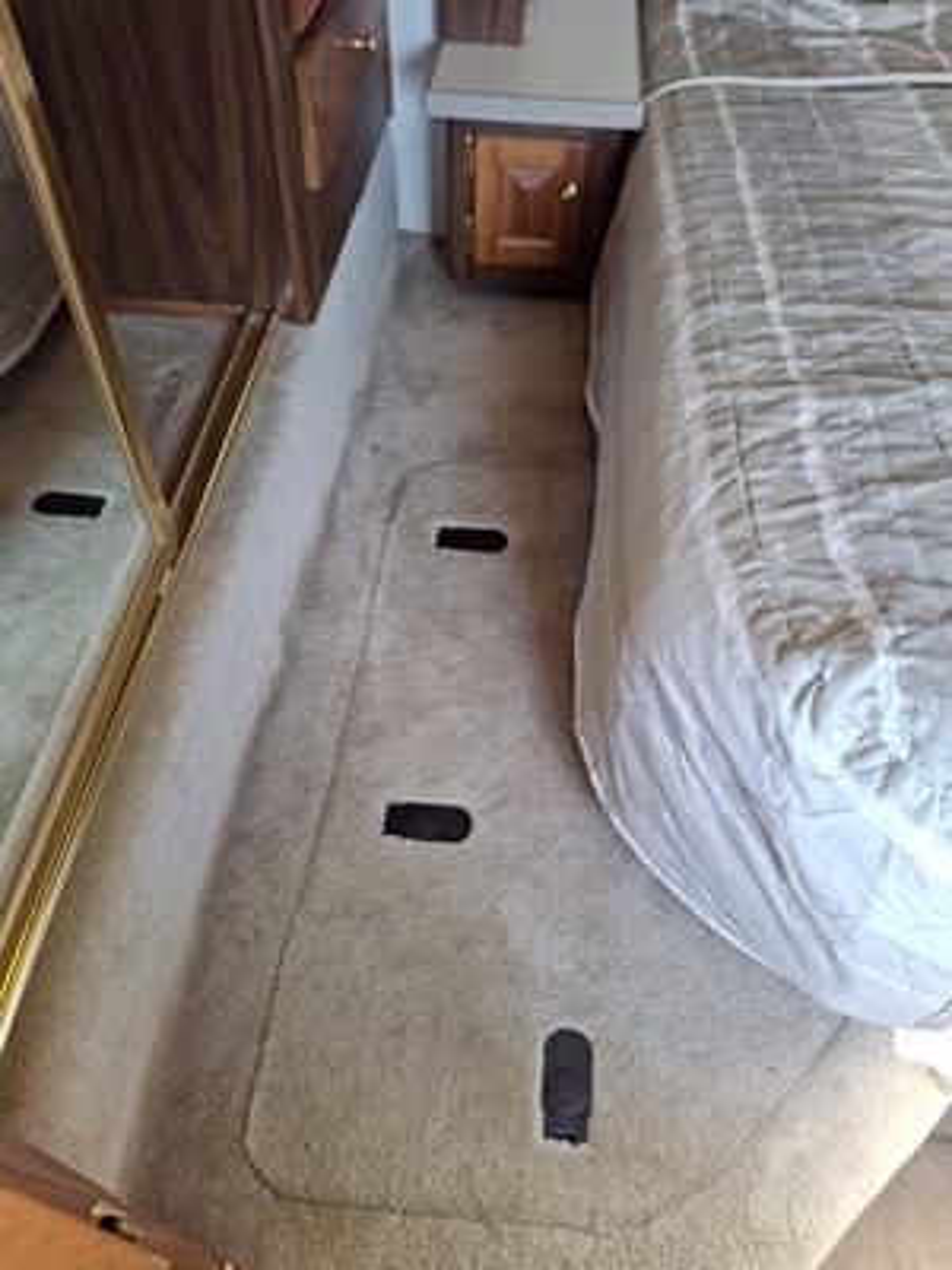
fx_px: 917
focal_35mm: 25
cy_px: 635
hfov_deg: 54.9
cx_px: 476
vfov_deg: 69.4
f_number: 1.8
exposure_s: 1/120
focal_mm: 4.69
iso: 40
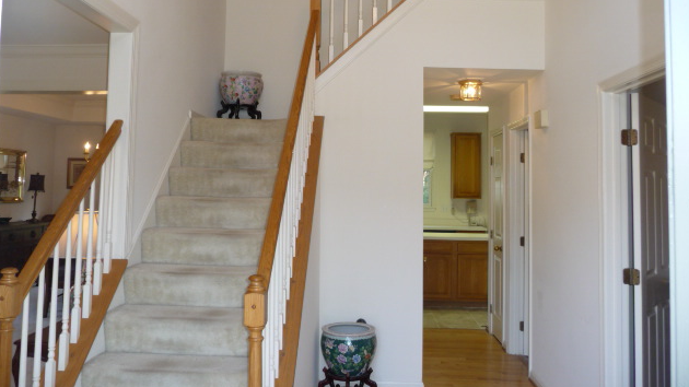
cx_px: 344
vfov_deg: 37.5
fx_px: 566
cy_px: 146
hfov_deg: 62.6
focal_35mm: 31
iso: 125
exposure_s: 1/30
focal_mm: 4.7
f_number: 3.3
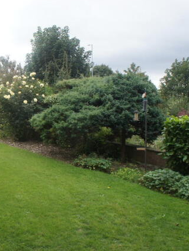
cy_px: 125
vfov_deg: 46.8
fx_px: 291
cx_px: 9
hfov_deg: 33.5
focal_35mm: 40
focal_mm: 18
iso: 200
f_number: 7.1
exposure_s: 1/125
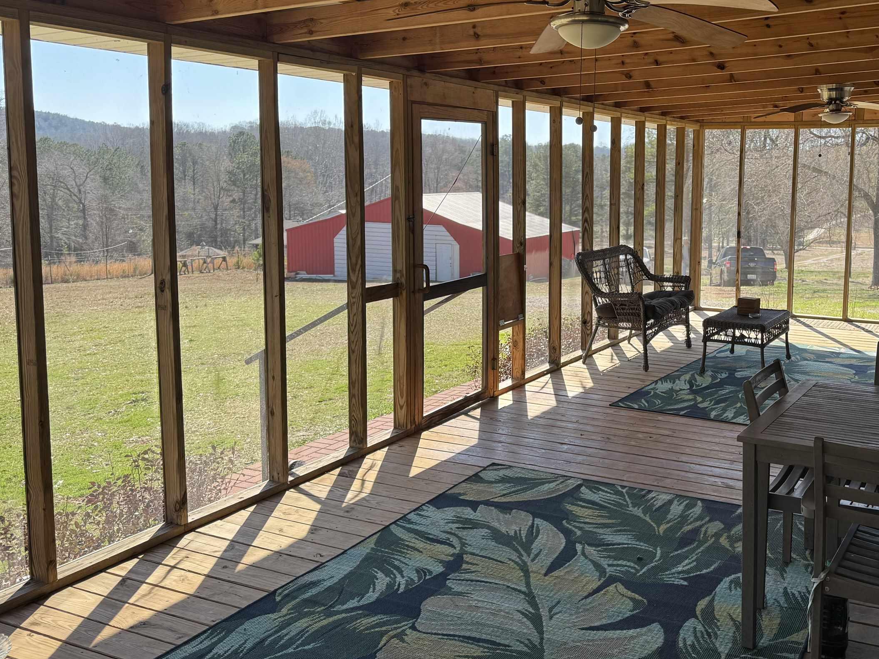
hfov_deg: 51.1
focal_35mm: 35
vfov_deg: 40.5
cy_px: 253
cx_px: 620
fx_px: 889
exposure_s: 1/792
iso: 80
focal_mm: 6.76
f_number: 1.78
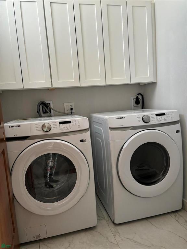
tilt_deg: -6.5
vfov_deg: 67.3
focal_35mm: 26
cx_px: 94
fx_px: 187
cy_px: 124
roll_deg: +3.2
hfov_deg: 53.1
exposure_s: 1/60
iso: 160
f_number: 1.6
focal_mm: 5.96
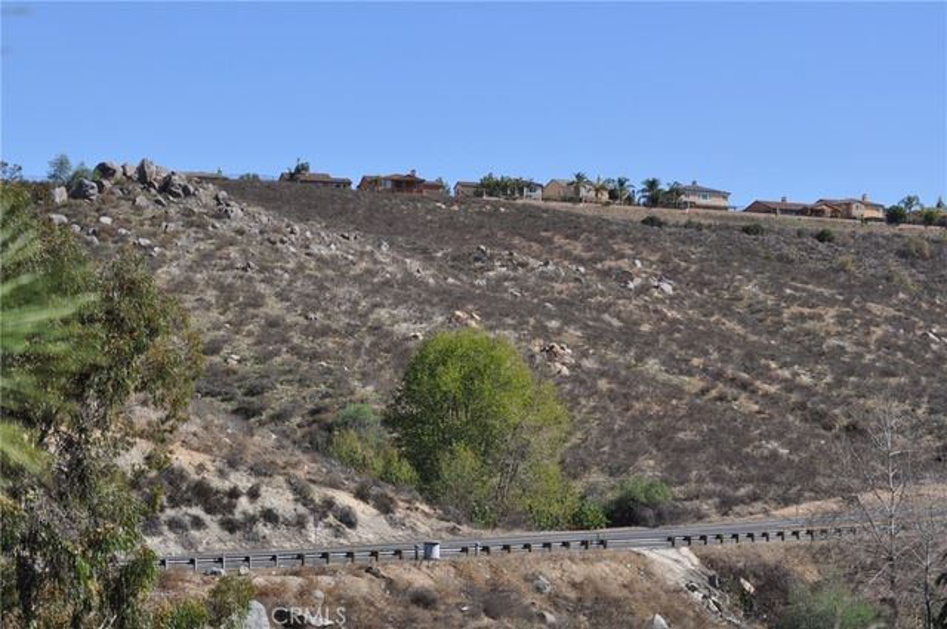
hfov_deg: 24.6
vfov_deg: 16.5
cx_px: 474
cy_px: 314
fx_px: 2167
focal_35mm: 82
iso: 200
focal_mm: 55
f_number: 10
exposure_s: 1/400
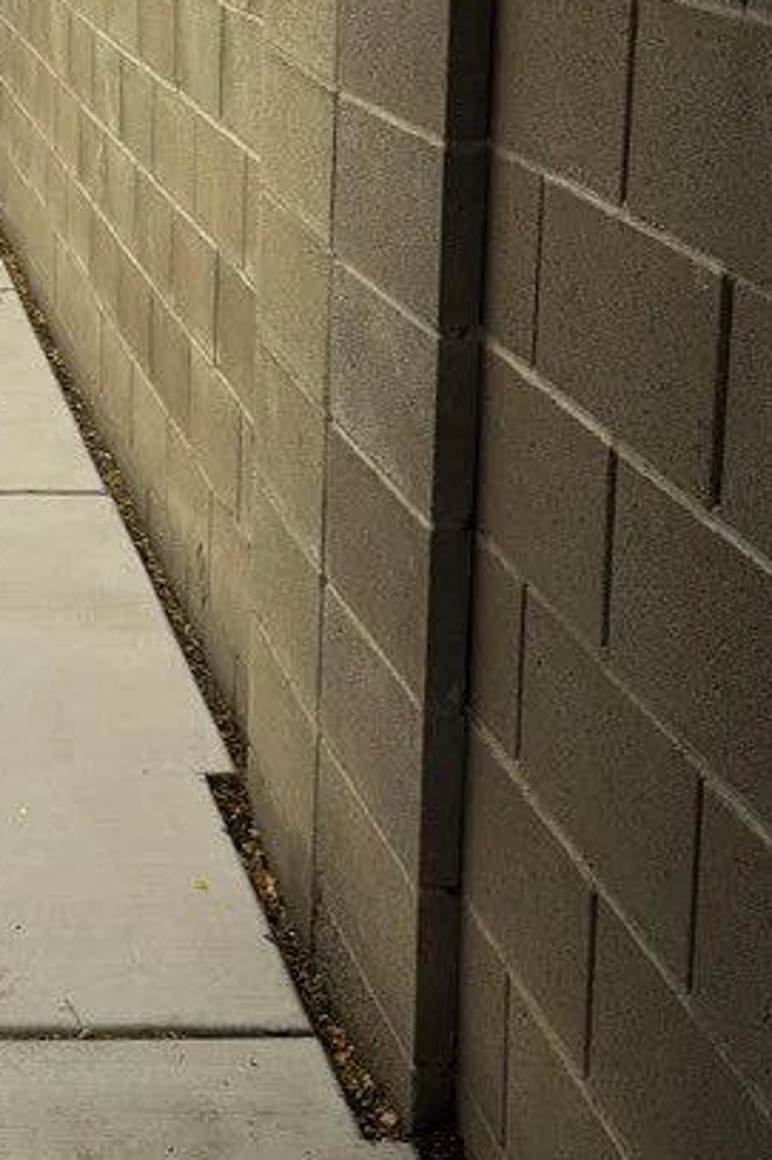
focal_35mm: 68
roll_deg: -0.8
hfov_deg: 18.6
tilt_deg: -7.5
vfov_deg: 28.2
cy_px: 51
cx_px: -222
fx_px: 2189
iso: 50
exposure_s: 1/2075
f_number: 1.6
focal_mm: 5.96
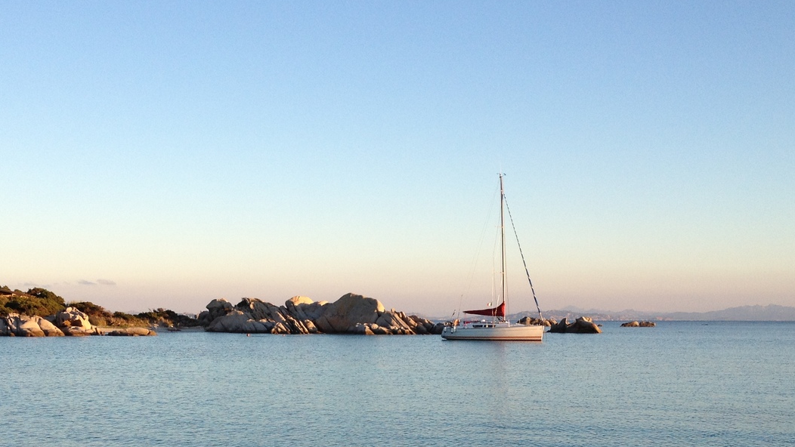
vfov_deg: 20.5
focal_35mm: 58
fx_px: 1223
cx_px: 314
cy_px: 367
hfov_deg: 35.9
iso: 64
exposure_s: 1/506
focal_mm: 4.28
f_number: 2.4
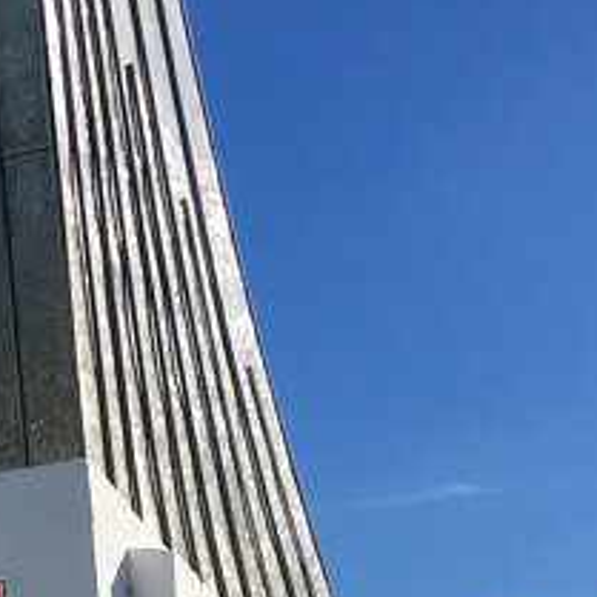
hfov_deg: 16.7
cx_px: -194
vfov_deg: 16.4
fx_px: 1912
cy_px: 854
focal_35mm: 98
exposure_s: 1/3344
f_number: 2.2
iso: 25
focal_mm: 4.15
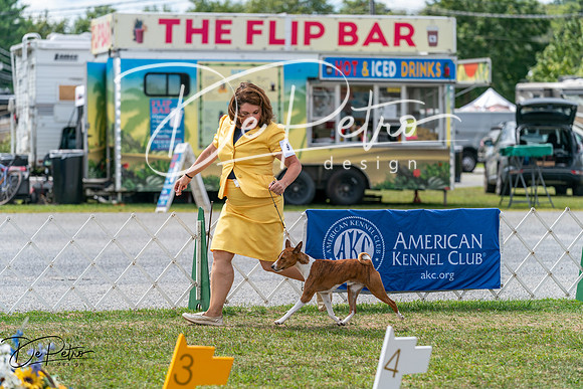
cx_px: 292
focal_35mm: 136
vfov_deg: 10.1
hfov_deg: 15.1
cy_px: 194
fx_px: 2203
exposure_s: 1/1600
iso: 200
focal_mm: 136
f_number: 4
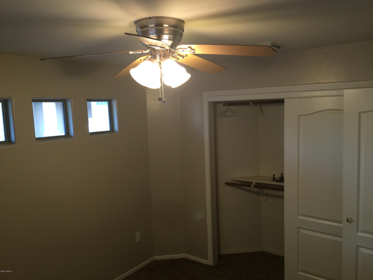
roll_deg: +2.6
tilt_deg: -8.0
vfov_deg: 48.2
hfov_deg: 61.7
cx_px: 186
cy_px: 140
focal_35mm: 29
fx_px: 312
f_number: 2.2
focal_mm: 4.15
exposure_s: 1/15
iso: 40
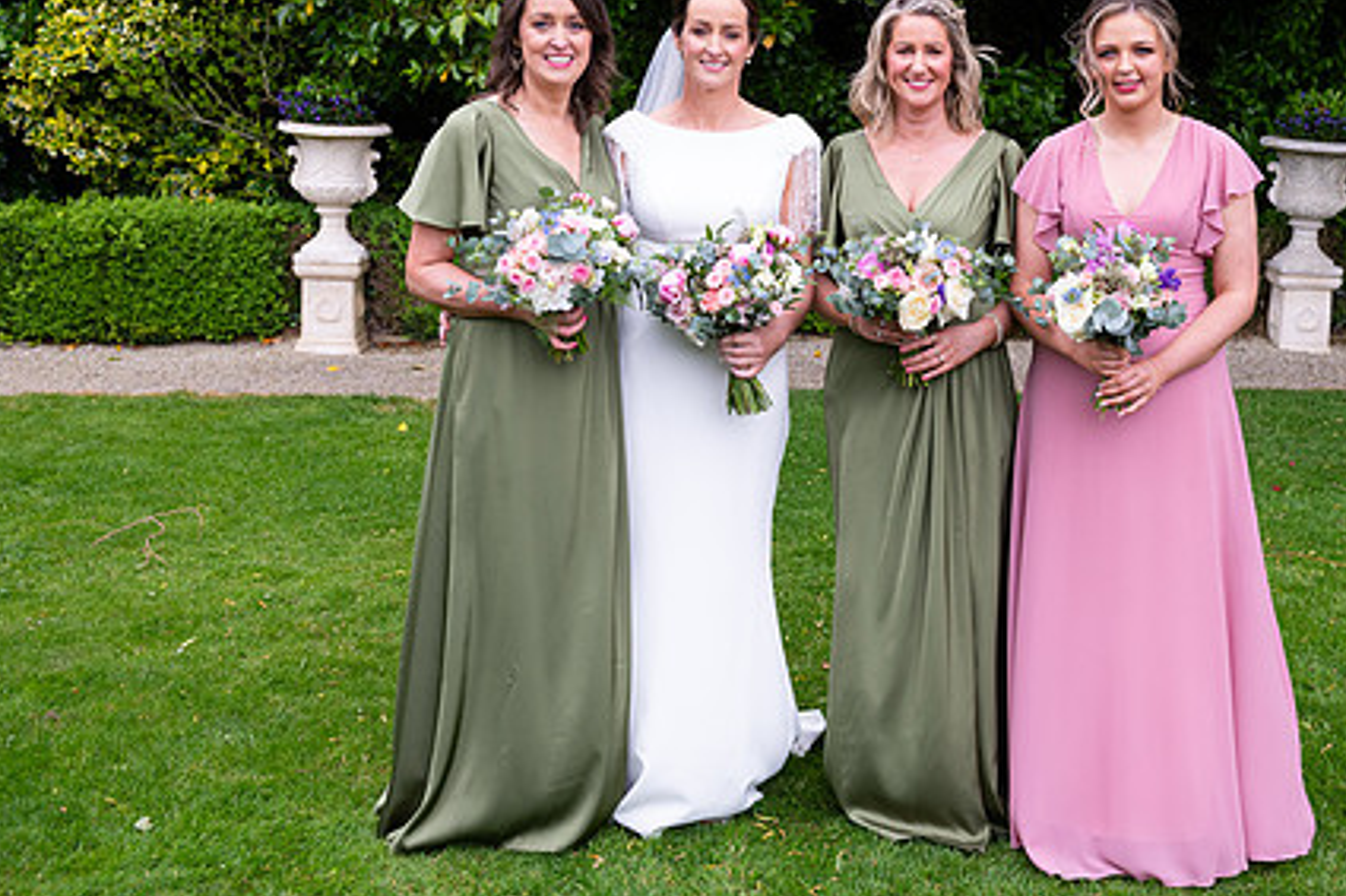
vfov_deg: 27.9
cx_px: 858
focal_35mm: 48
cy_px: 293
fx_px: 1794
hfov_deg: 40.8
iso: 200
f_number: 5
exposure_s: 1/200
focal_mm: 35
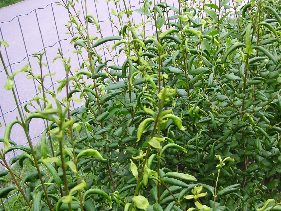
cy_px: 131
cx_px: 193
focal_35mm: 54
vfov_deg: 26.9
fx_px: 438
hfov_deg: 35.1
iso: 50
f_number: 2.8
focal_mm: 6.1
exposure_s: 1/125
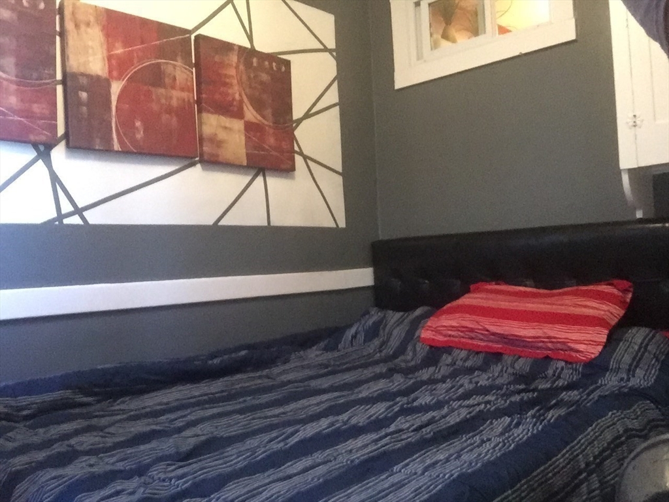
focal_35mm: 31
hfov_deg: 58.4
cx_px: 334
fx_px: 599
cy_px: 251
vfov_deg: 45.4
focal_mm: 2.65
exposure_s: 1/15
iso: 500
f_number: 2.2
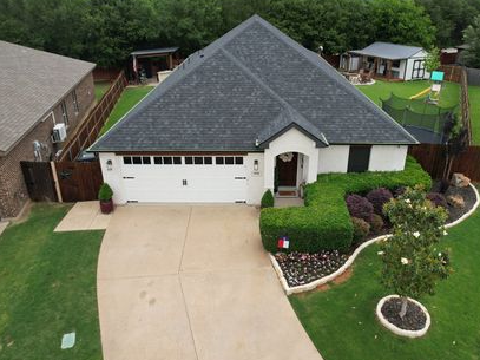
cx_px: 254
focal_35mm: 26
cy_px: 168
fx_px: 360
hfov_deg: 67.3
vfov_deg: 53.0
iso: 120
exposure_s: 1/160
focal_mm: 8.4
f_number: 2.8
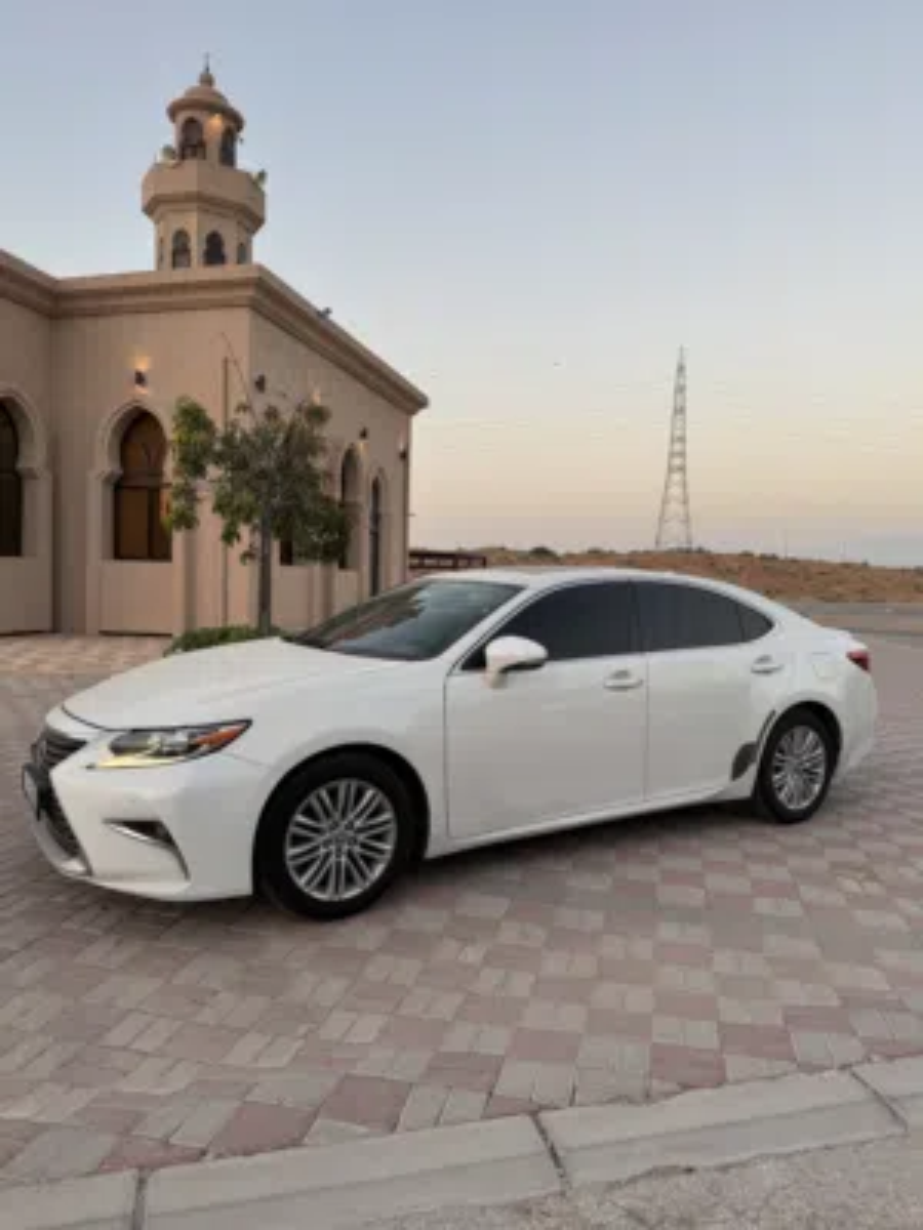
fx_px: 853
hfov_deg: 56.8
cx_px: 462
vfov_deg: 71.6
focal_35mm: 24
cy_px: 615
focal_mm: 6.76
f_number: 1.78
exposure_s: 1/223
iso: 64
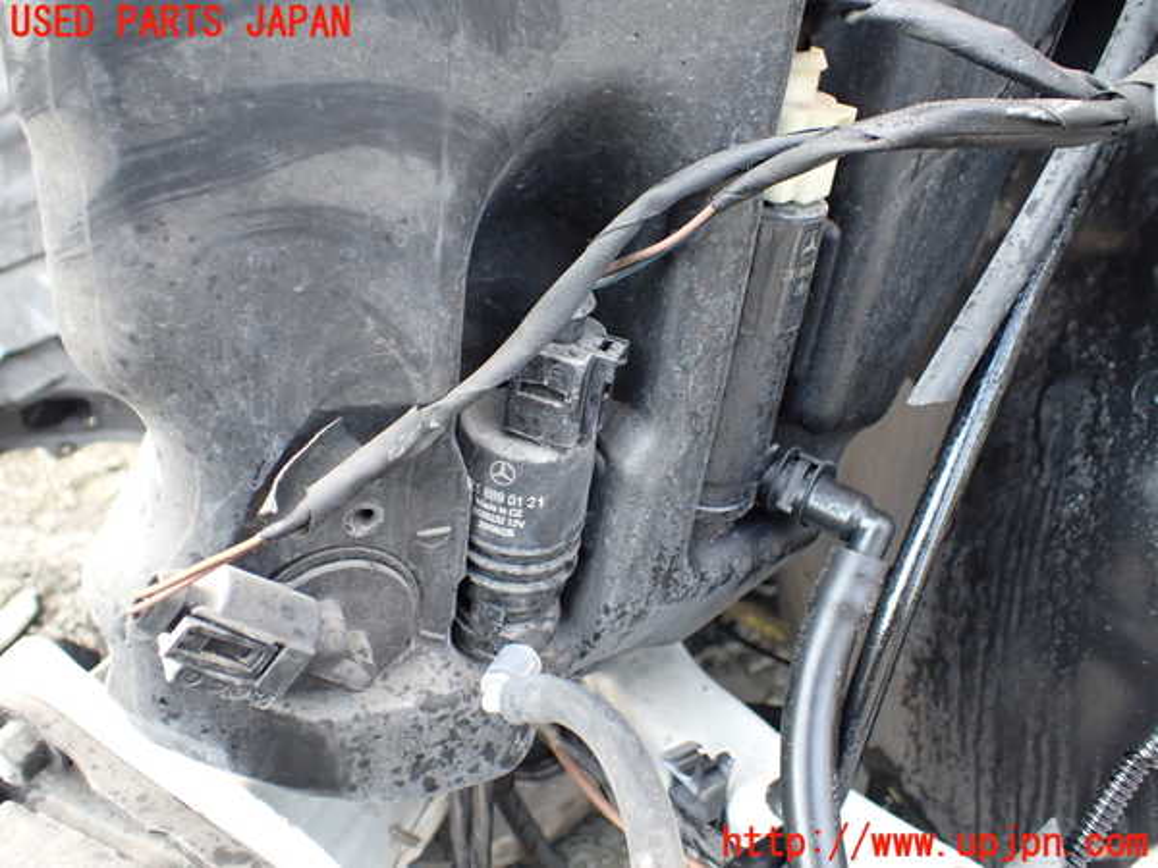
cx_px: 579
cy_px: 434
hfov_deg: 60.0
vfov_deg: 46.8
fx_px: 1004
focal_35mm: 30
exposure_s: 1/125
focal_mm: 5.4
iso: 320
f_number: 2.3
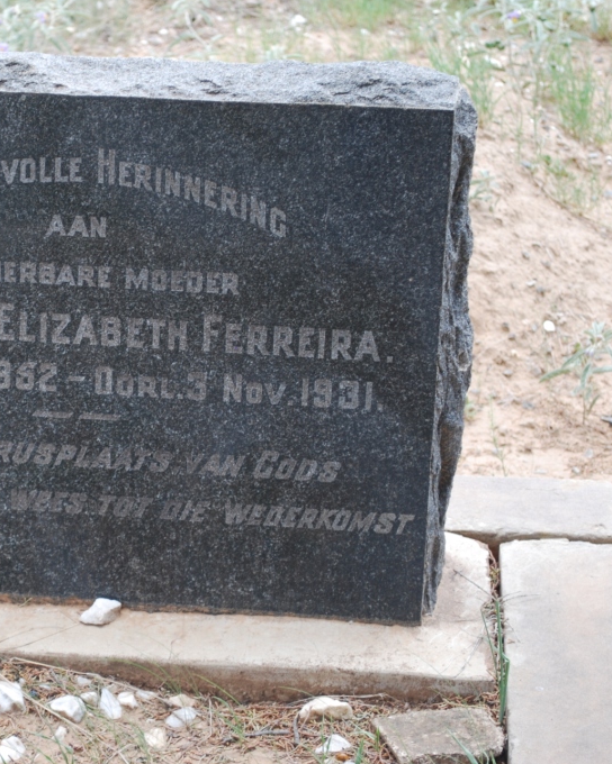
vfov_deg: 16.5
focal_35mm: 117
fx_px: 2642
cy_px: 384
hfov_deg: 13.1
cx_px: 57
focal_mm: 55
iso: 200
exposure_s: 1/60
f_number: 5.6
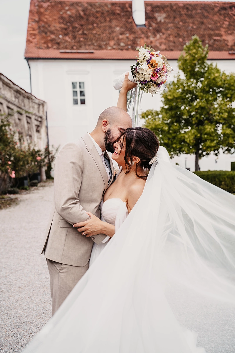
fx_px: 447
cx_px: 118
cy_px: 176
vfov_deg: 43.0
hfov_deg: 29.4
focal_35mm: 46
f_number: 4
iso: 100
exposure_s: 1/500
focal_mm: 45.7
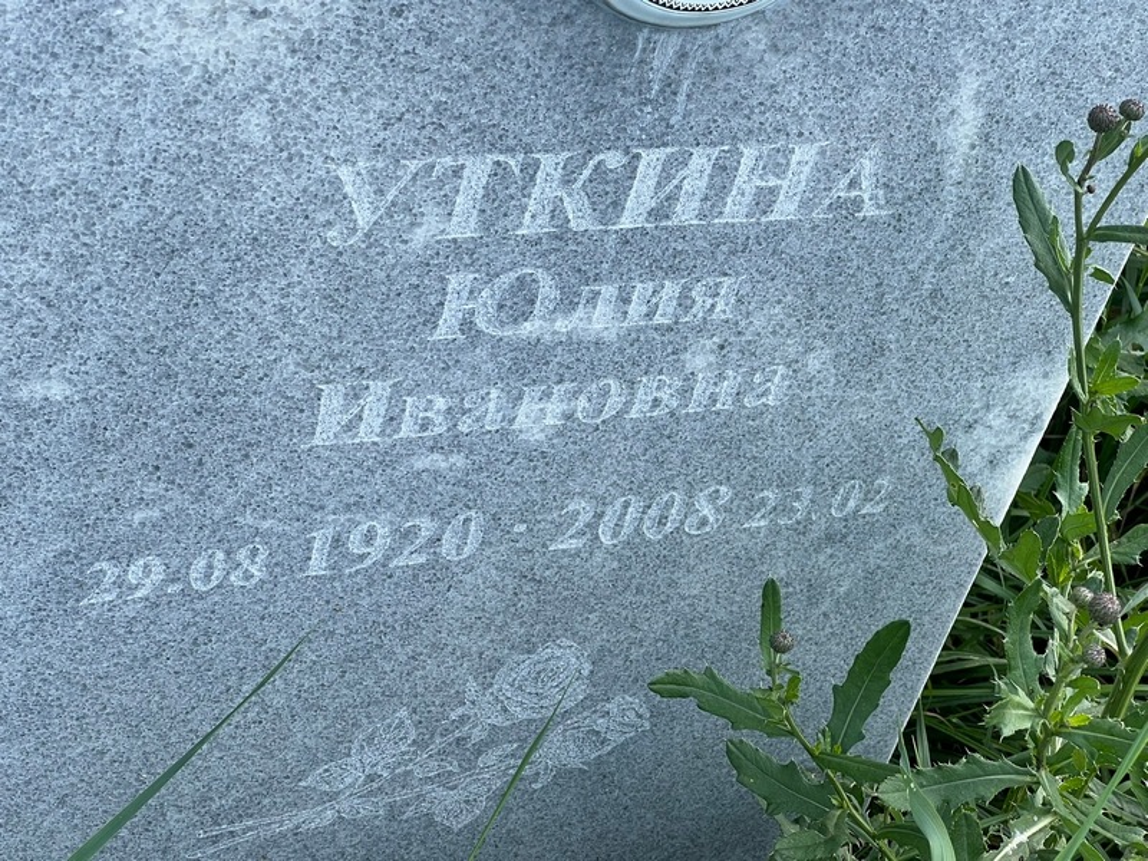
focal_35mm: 77
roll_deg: -16.8
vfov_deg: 19.1
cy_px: 430
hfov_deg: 25.3
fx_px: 2554
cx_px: 574
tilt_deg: -39.8
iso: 25
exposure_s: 1/121
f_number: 2.8
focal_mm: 9
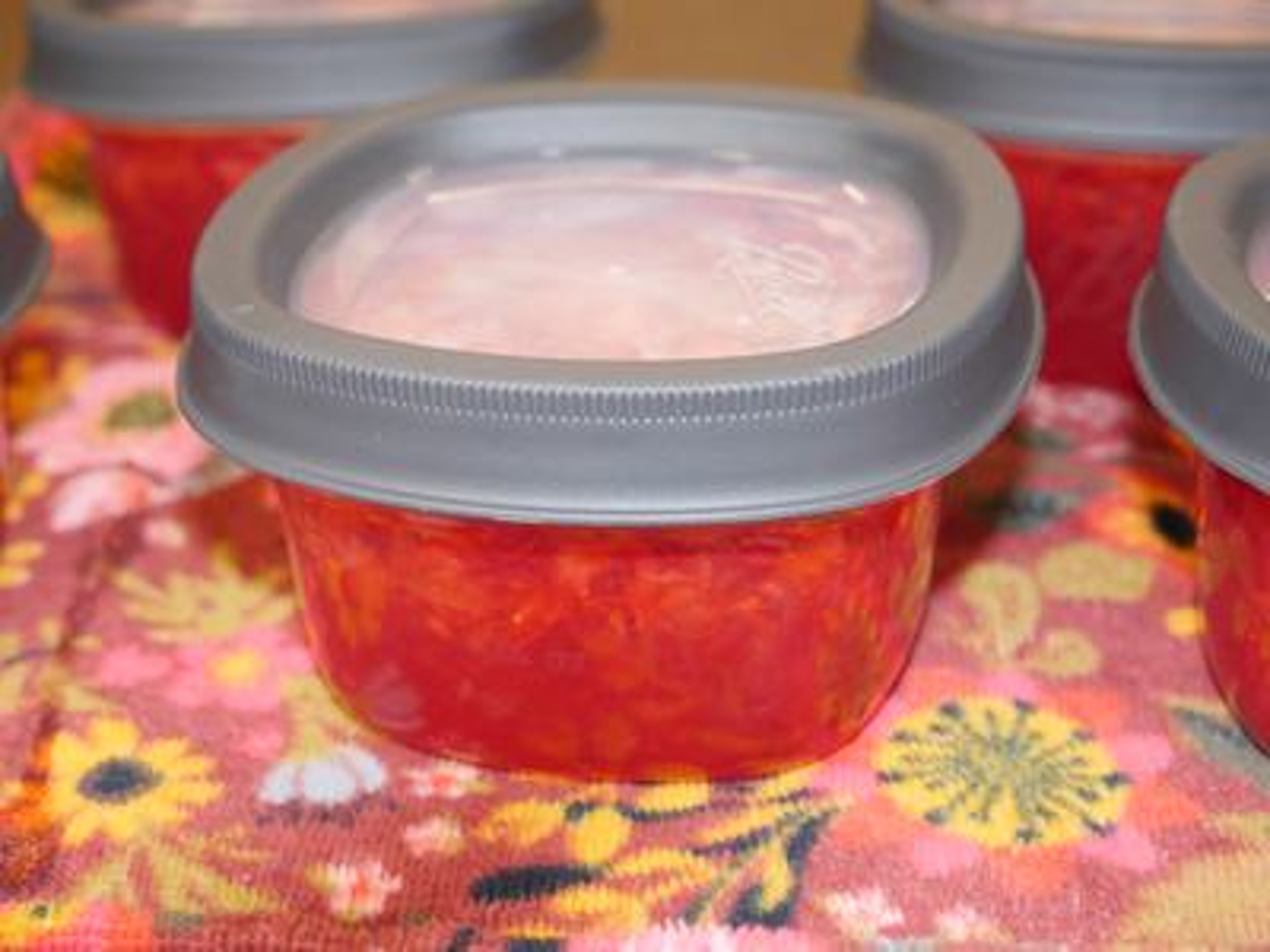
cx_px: 635
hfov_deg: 34.3
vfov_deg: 26.1
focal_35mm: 56
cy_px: 476
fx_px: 2055
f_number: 4.7
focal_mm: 28
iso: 800
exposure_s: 1/60
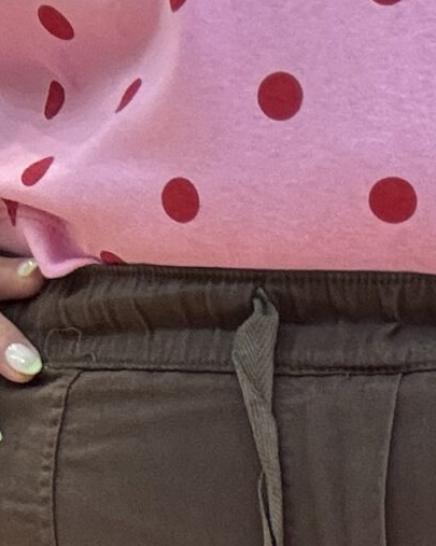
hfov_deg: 10.2
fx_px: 2389
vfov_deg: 11.5
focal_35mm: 148
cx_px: 592
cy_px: 1150
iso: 125
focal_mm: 2.69
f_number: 1.9
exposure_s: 1/50
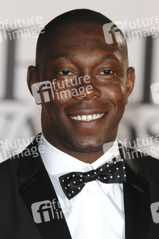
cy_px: 120
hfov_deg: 5.0
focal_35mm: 278
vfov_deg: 7.4
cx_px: 80
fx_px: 1837
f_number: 5
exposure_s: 1/160
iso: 640
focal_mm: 185
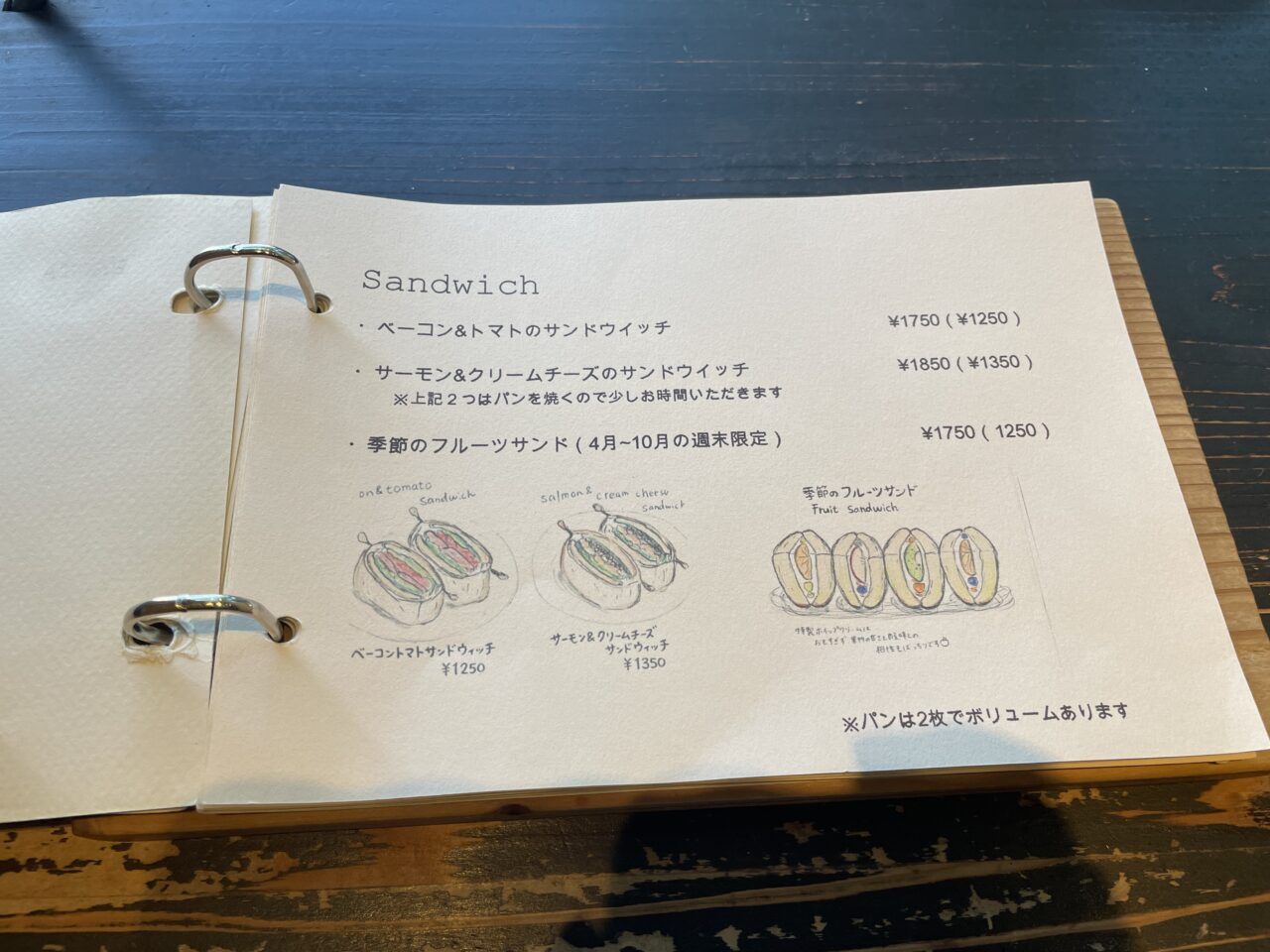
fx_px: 954
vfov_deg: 53.1
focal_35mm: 26
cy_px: 476
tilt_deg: -64.6
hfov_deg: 67.3
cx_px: 635
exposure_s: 1/100
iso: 50
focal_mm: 4.2
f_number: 1.6
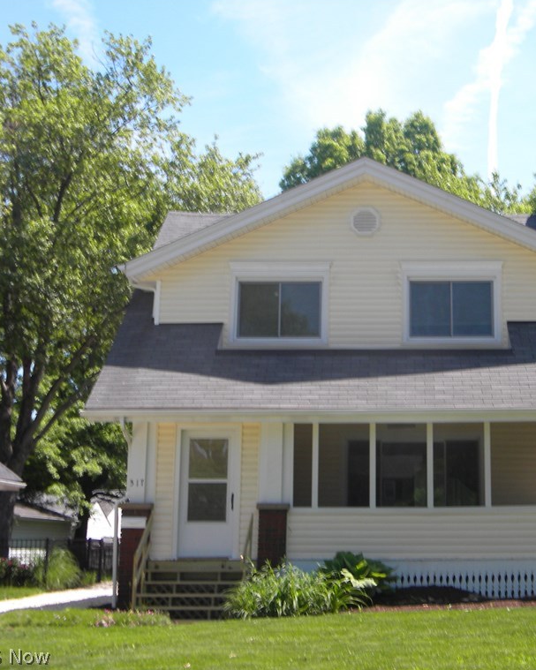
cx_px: 410
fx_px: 1071
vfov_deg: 34.7
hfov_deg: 27.7
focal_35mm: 54
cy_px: 332
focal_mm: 7.3
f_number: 3.8
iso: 80
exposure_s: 1/432
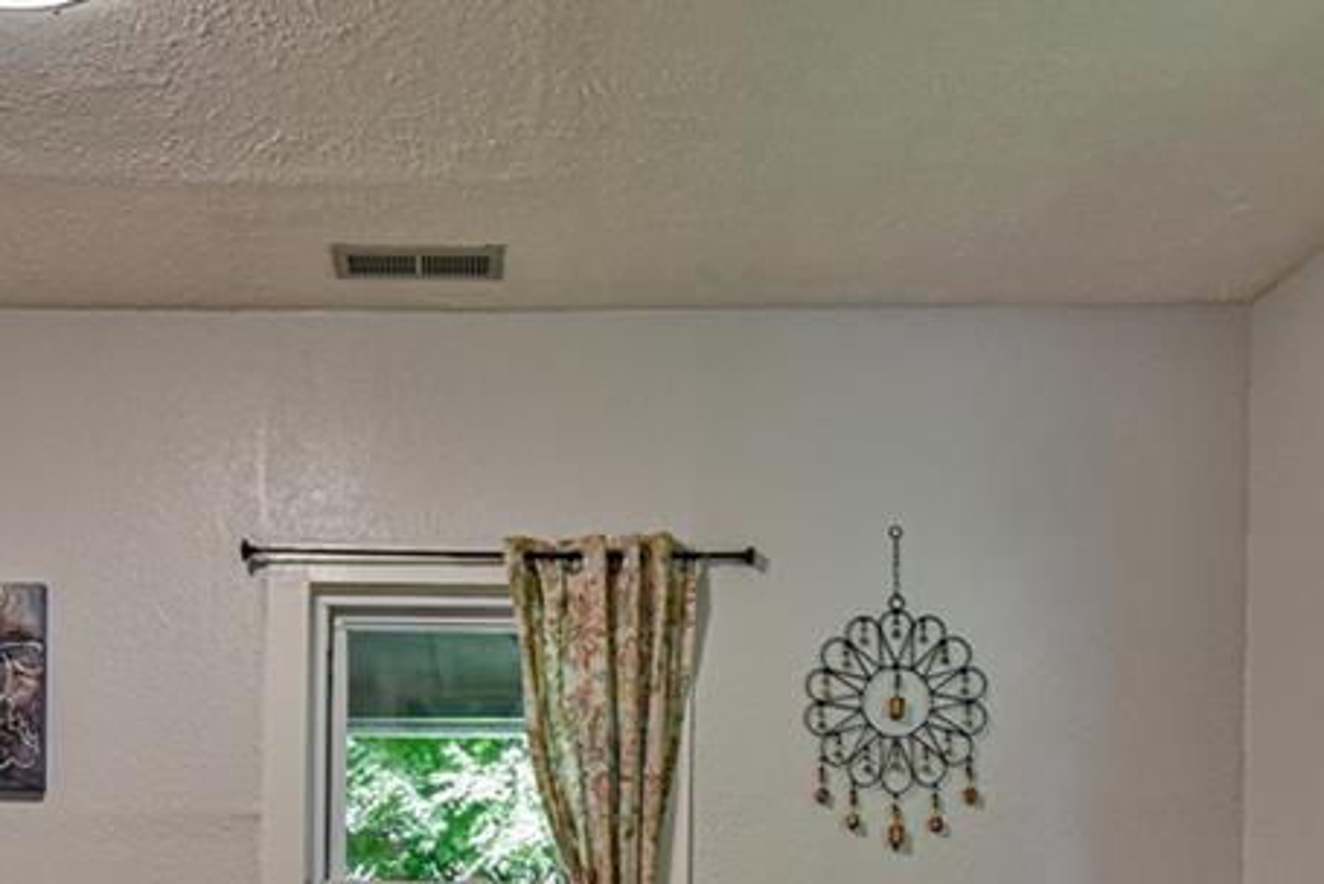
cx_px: 509
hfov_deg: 52.6
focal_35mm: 36
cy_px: 900
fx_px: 1325
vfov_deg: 33.5
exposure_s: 1/125
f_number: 5.6
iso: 1600
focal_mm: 16
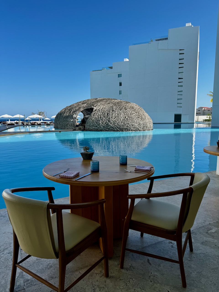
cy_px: 146
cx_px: 110
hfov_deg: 56.8
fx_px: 202
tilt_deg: -8.0
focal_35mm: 24
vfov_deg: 71.6
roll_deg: +0.7
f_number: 1.78
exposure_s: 1/3802
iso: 80
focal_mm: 6.76
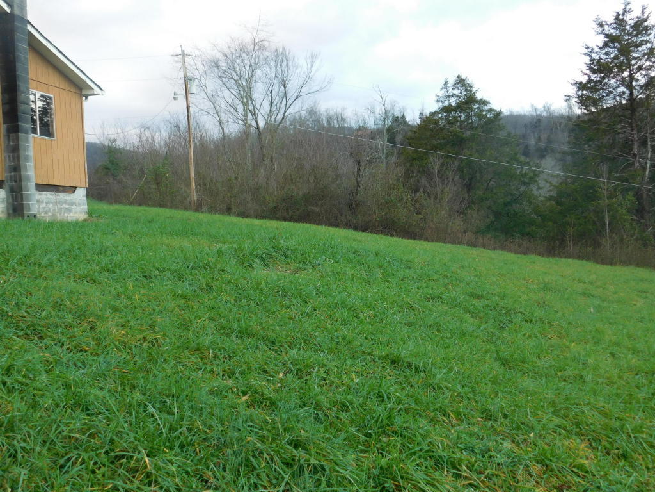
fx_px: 681
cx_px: 328
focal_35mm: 36
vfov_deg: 39.7
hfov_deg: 51.4
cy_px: 246
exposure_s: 1/30
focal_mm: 6.3
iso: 125
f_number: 3.5
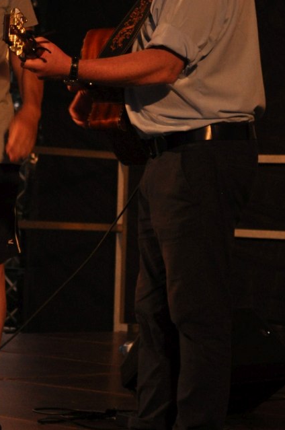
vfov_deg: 13.3
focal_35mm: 155
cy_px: 221
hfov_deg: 8.8
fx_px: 1846
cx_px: 47
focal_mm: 55
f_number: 5.6
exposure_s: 1/60
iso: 800
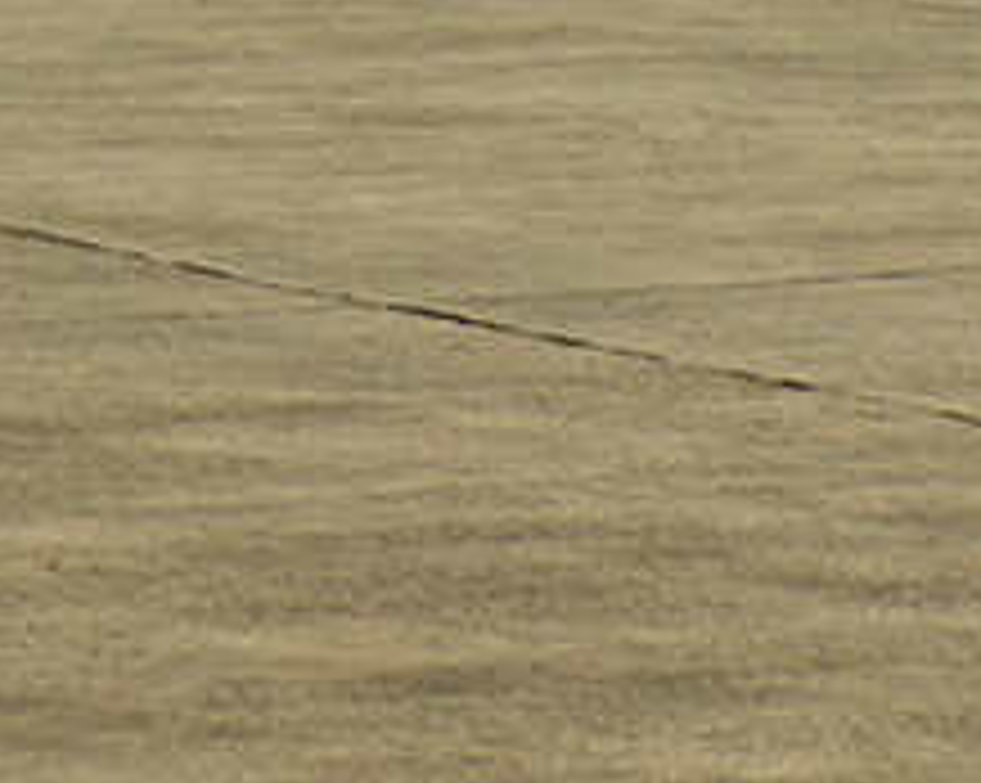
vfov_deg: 5.6
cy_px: -1010
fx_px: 7803
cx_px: -1017
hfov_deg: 6.9
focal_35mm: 269
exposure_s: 1/320
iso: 320
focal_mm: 52
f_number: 8
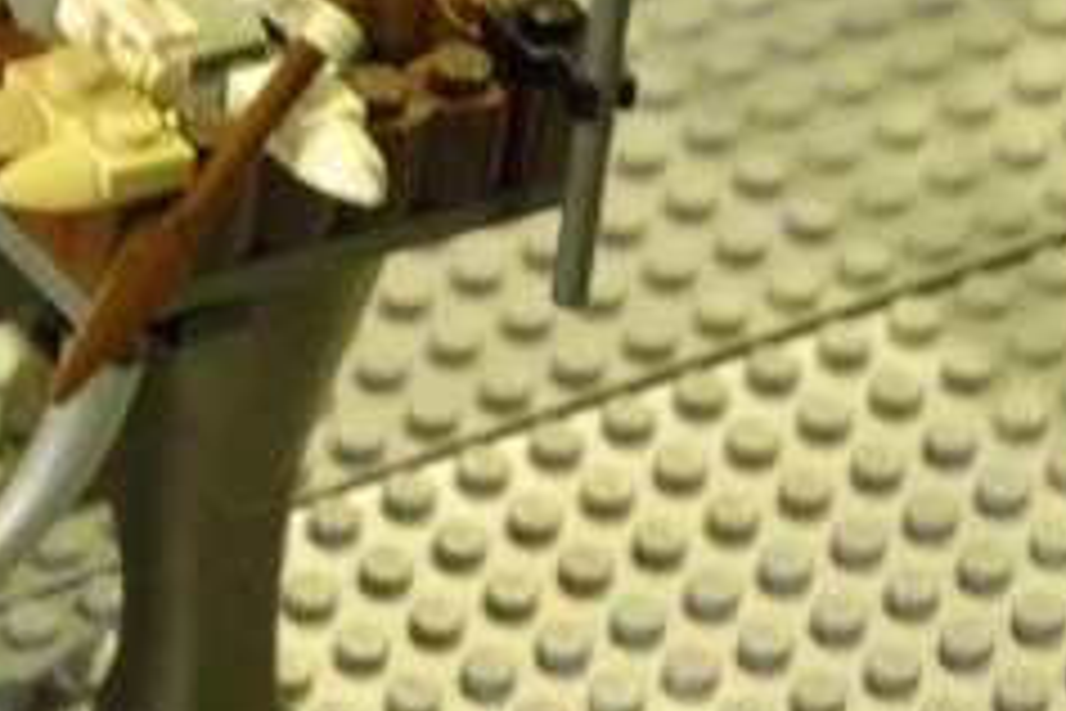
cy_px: 36
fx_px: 11873
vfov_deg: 3.4
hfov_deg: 5.1
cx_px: -378
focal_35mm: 401
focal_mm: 62
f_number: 4.5
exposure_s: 1/10
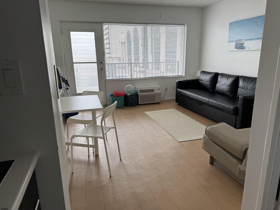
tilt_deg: -14.9
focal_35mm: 24
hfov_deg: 71.6
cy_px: 105
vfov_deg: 56.8
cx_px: 140
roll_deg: +1.4
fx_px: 194
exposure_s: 1/127
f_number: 1.78
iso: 50
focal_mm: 6.76
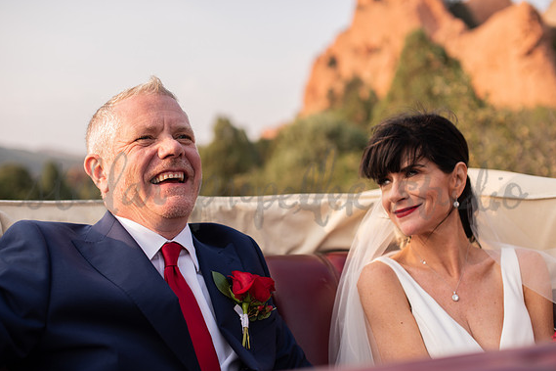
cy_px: 188
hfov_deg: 38.9
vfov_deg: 26.5
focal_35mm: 51
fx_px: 787
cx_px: 281
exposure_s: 1/640
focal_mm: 50
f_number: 2.8
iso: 125
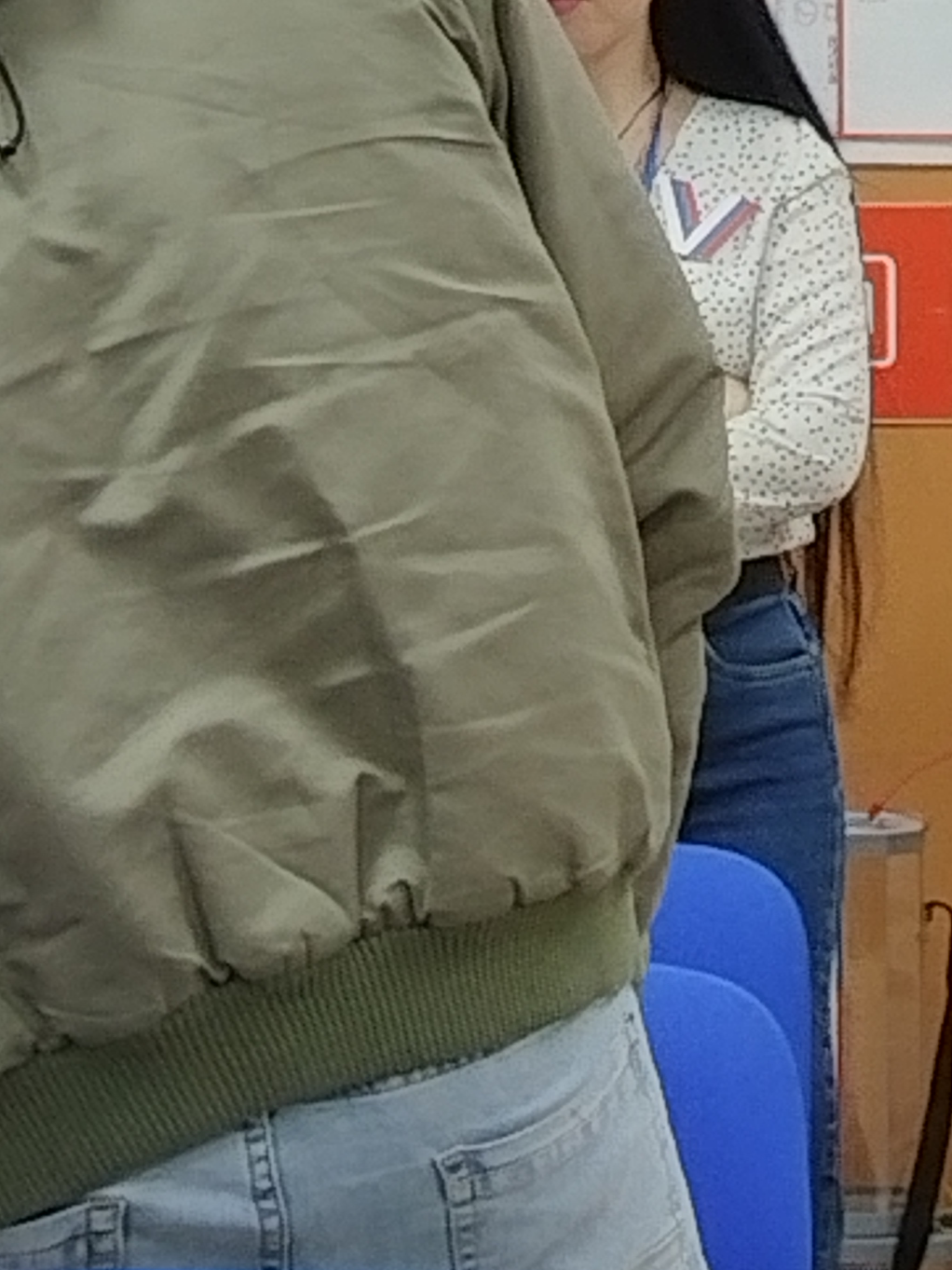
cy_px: 721
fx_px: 6675
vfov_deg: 10.9
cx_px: 1364
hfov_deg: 8.0
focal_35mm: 182
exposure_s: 1/50
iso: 956
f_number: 1.9
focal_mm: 4.95
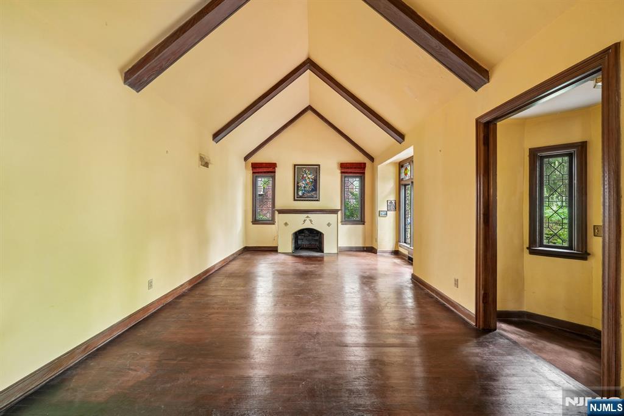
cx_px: 312
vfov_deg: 90.0
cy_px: 208
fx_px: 208
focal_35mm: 12
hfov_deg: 112.6
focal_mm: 12
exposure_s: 1/1.67
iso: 400
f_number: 11
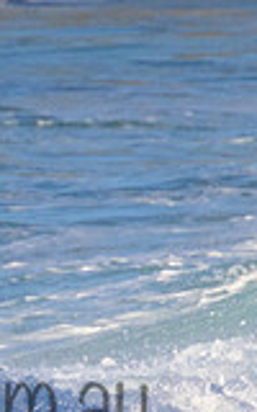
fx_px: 33048
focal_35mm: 2949
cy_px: 372
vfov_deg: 0.7
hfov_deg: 0.4
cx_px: -123
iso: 1600
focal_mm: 800
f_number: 11
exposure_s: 1/2000
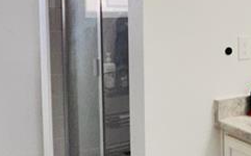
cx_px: 247
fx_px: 506
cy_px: 32
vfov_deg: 17.4
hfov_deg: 26.5
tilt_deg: -3.9
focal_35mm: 74
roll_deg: +0.1
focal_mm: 2.22
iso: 64
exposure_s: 1/120
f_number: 2.2
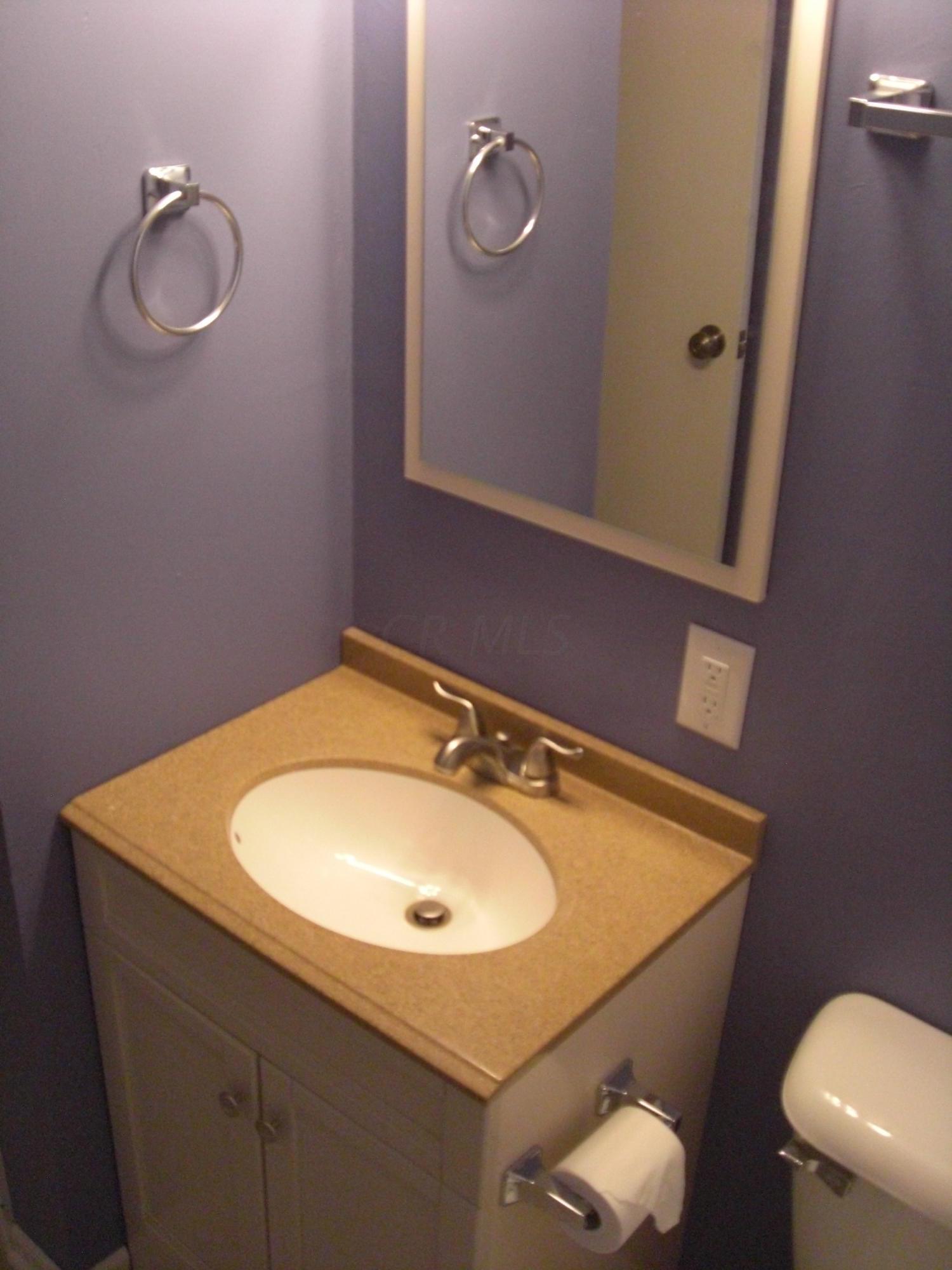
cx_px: 476
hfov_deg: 37.7
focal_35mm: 38
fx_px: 1393
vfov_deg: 49.0
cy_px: 635
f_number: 2.7
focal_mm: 6.2
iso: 400
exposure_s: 1/100
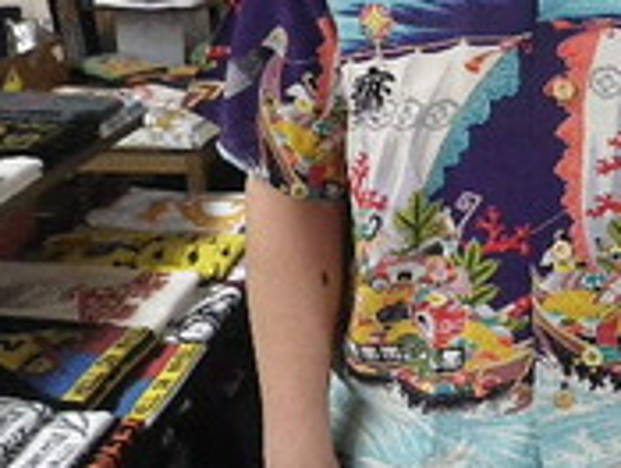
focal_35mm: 56
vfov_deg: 26.0
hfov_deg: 32.7
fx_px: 1007
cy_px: 154
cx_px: 550
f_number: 3.5
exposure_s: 1/50
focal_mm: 5
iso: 500
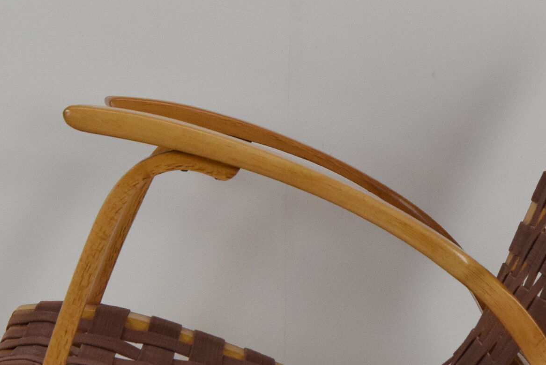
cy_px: 328
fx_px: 1989
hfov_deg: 15.6
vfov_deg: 10.4
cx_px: 326
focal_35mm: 131
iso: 1600
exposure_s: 1/320
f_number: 9
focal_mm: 34
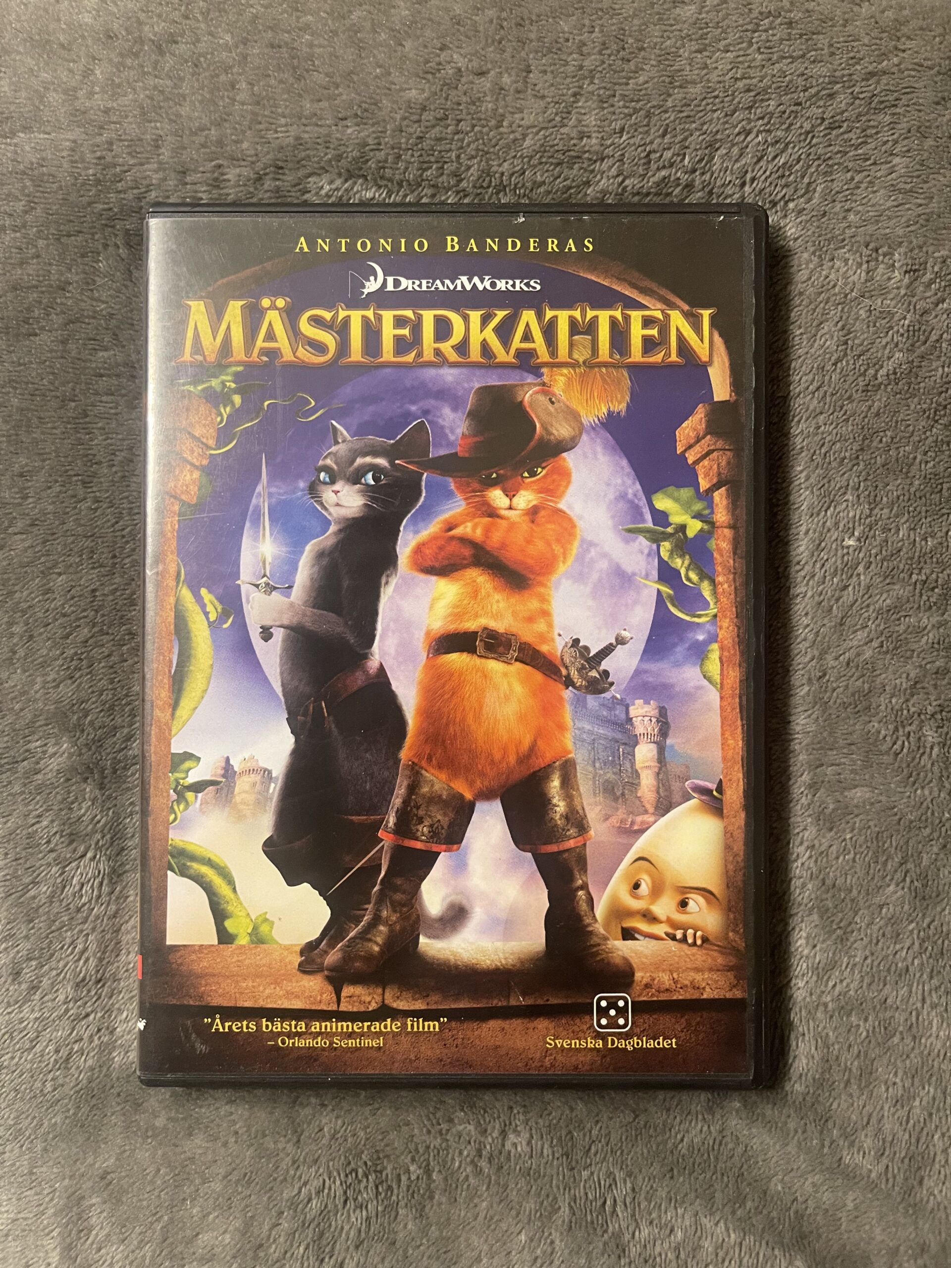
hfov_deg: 54.9
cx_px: 476
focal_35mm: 25
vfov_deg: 69.4
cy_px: 634
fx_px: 916
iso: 320
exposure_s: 1/59
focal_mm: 5.1
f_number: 1.6
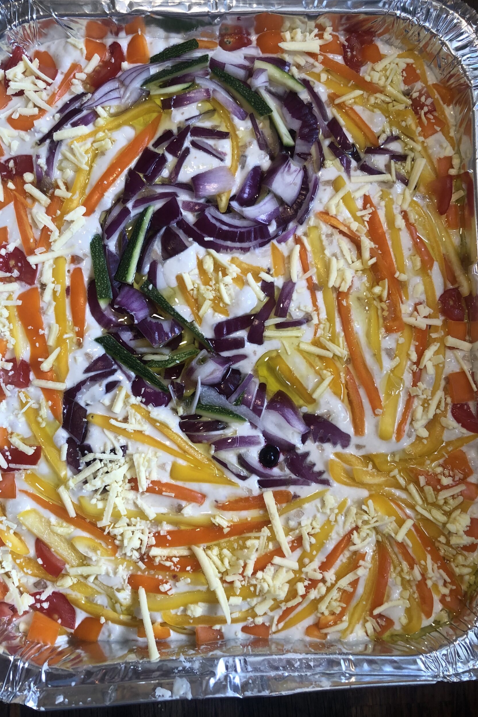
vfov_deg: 61.9
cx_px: 216
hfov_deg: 43.6
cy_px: 357
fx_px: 597
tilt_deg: -85.0
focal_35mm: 30
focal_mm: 3.99
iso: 32
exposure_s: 1/33
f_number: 1.8
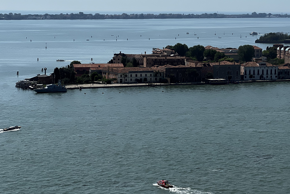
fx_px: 942
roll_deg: -0.1
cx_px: 212
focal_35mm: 117
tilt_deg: -2.1
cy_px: 54
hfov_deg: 17.4
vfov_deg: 11.7
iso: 32
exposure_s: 1/2053
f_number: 2.8
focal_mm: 9
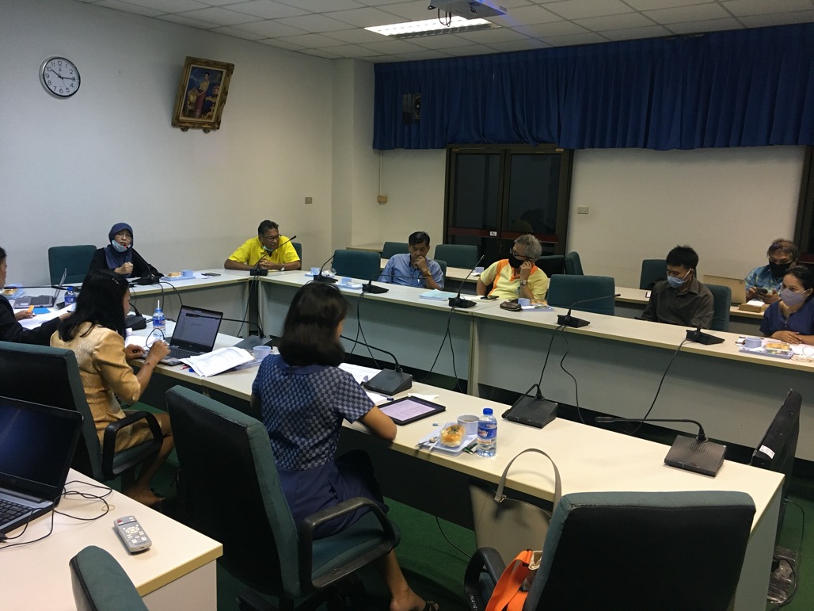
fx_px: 682
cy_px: 306
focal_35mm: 29
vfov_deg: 48.2
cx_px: 407
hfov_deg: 61.7
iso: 160
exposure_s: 1/33
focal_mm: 4.15
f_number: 2.2
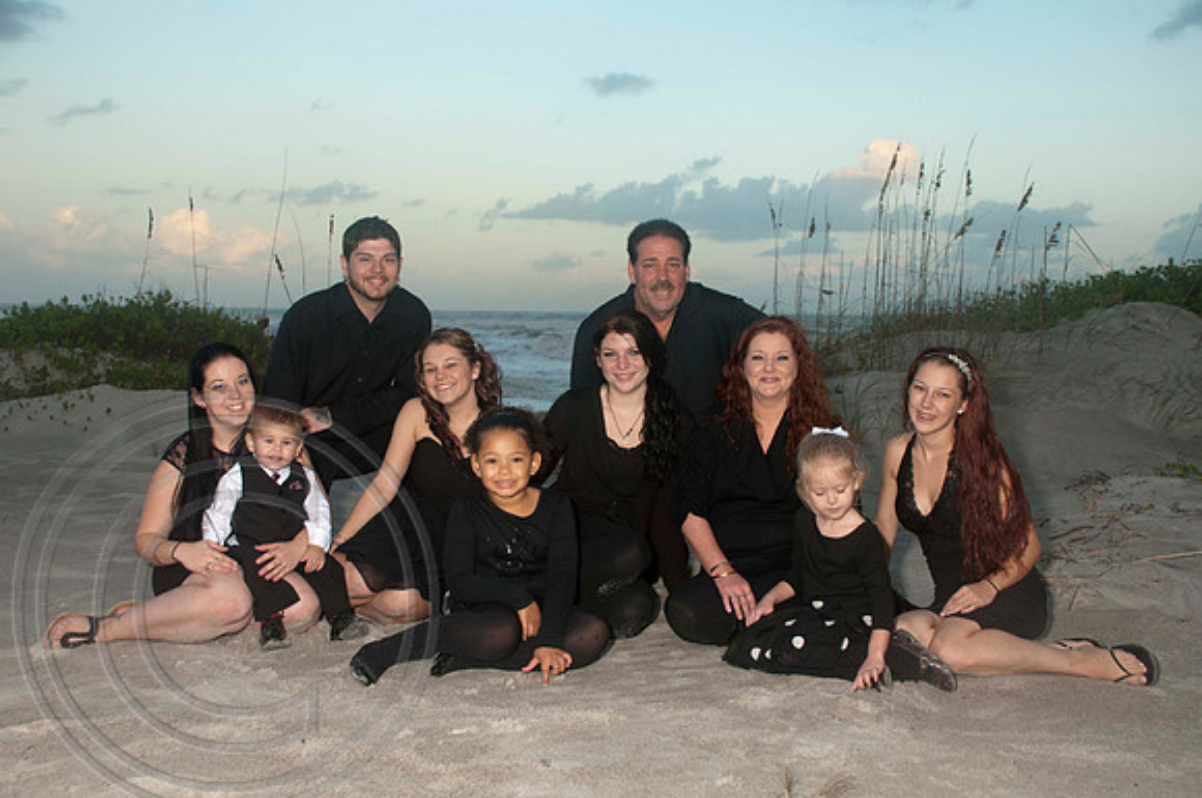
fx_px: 1550
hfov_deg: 42.4
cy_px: 399
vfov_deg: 28.9
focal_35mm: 46
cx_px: 601
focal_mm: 31
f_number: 5.6
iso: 100
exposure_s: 1/80
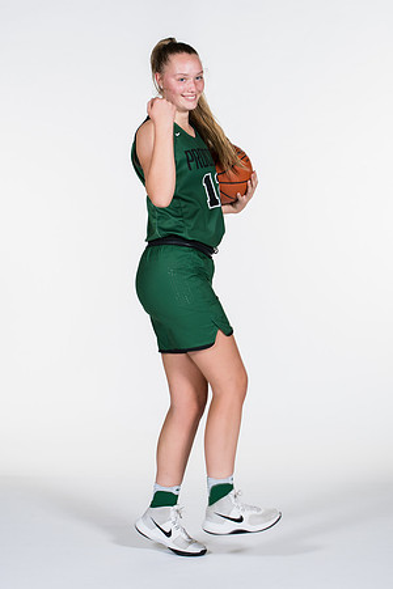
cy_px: 294
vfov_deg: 19.5
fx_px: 1719
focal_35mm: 105
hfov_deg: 13.0
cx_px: 196
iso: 200
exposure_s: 1/160
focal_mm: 70
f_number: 6.3
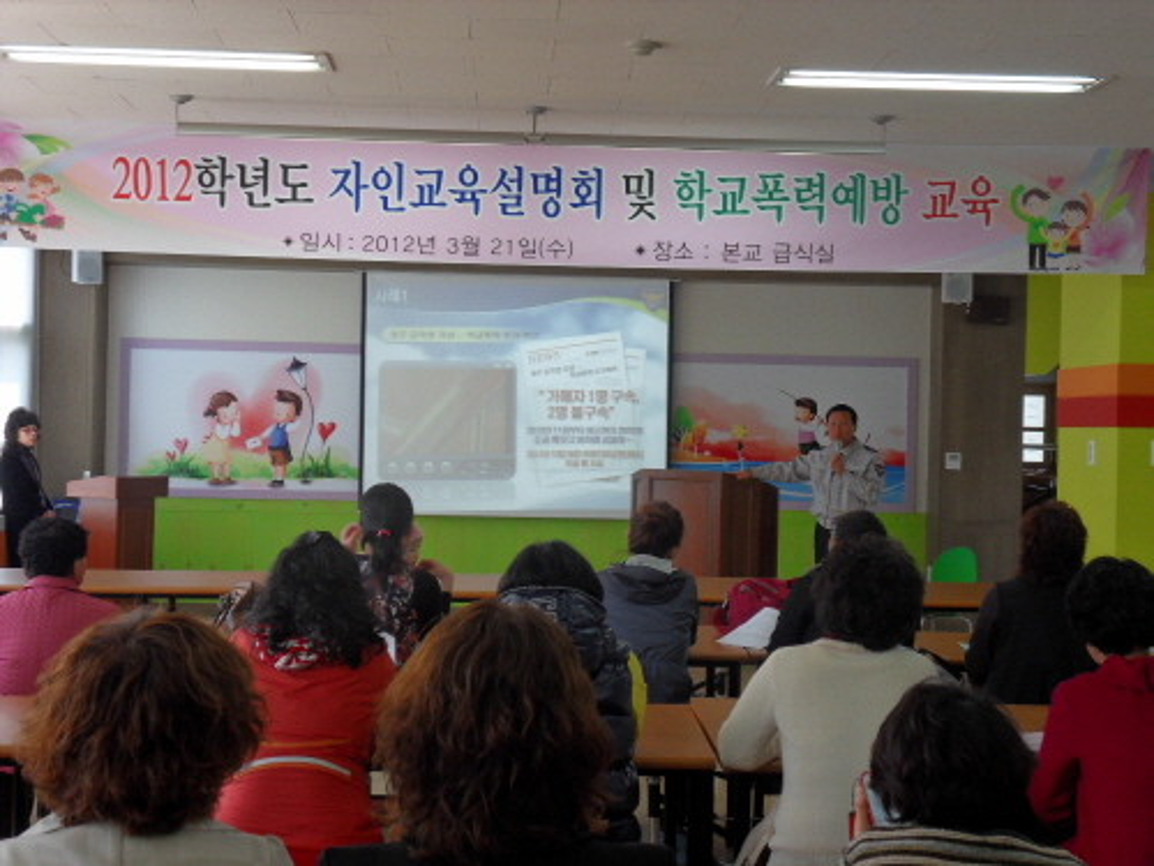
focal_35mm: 50
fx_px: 1667
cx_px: 577
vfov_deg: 29.1
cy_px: 433
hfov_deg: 38.2
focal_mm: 9
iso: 120
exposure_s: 1/45
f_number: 4.5
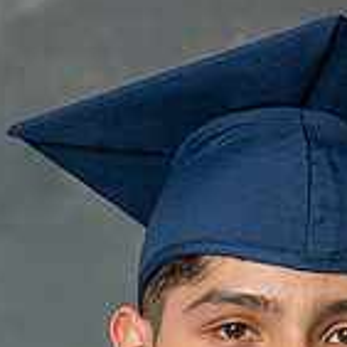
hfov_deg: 4.5
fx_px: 4400
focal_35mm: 388
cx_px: 535
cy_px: 637
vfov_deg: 4.5
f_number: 4
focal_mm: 64
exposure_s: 1/200
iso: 200
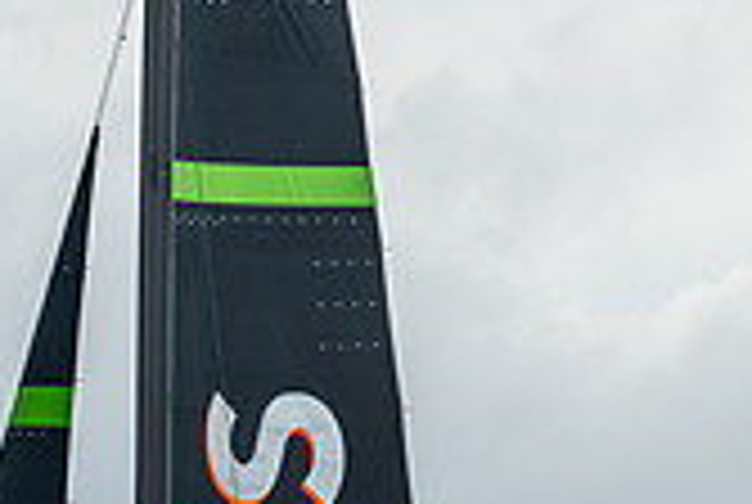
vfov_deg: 2.2
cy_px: 650
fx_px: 13413
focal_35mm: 641
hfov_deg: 3.2
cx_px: 135
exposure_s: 1/3200
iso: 200
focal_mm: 185
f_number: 2.8
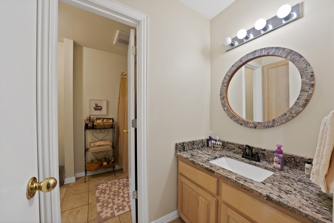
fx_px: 111
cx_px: 167
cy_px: 112
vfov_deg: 90.1
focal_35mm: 12
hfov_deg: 112.6
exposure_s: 1/4
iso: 640
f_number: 9
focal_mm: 12
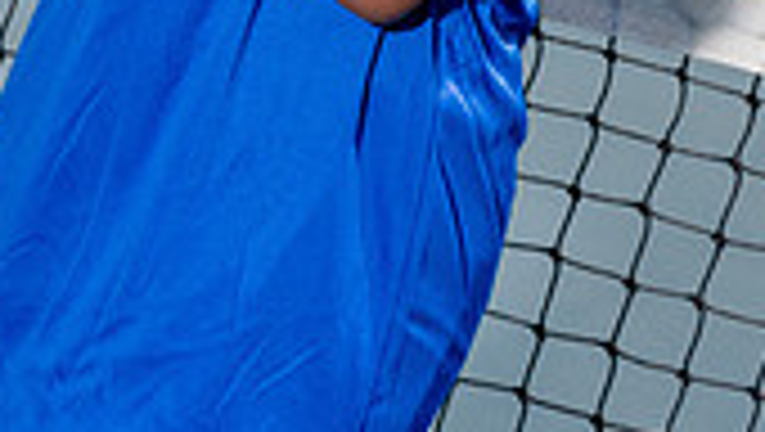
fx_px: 2761
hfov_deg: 15.7
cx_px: 252
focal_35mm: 136
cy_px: -562
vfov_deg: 8.3
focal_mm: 49
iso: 100
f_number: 4
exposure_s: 1/1600
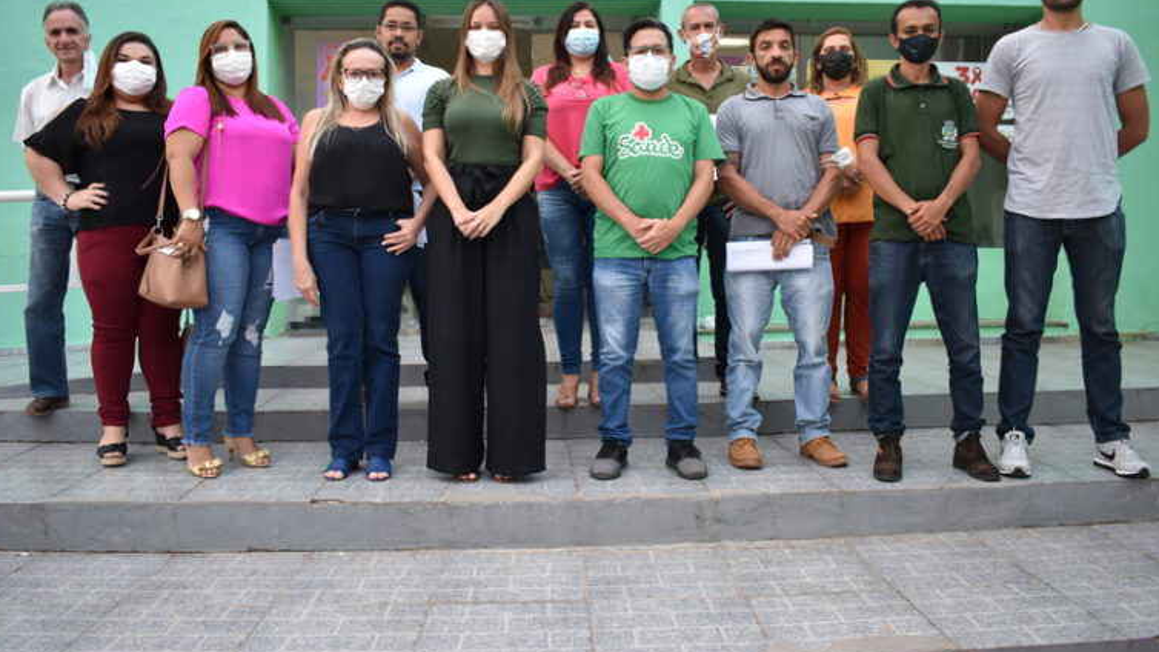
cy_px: 268
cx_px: 573
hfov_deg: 61.0
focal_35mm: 32
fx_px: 983
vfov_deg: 36.6
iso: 400
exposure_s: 1/60
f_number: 4
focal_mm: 20
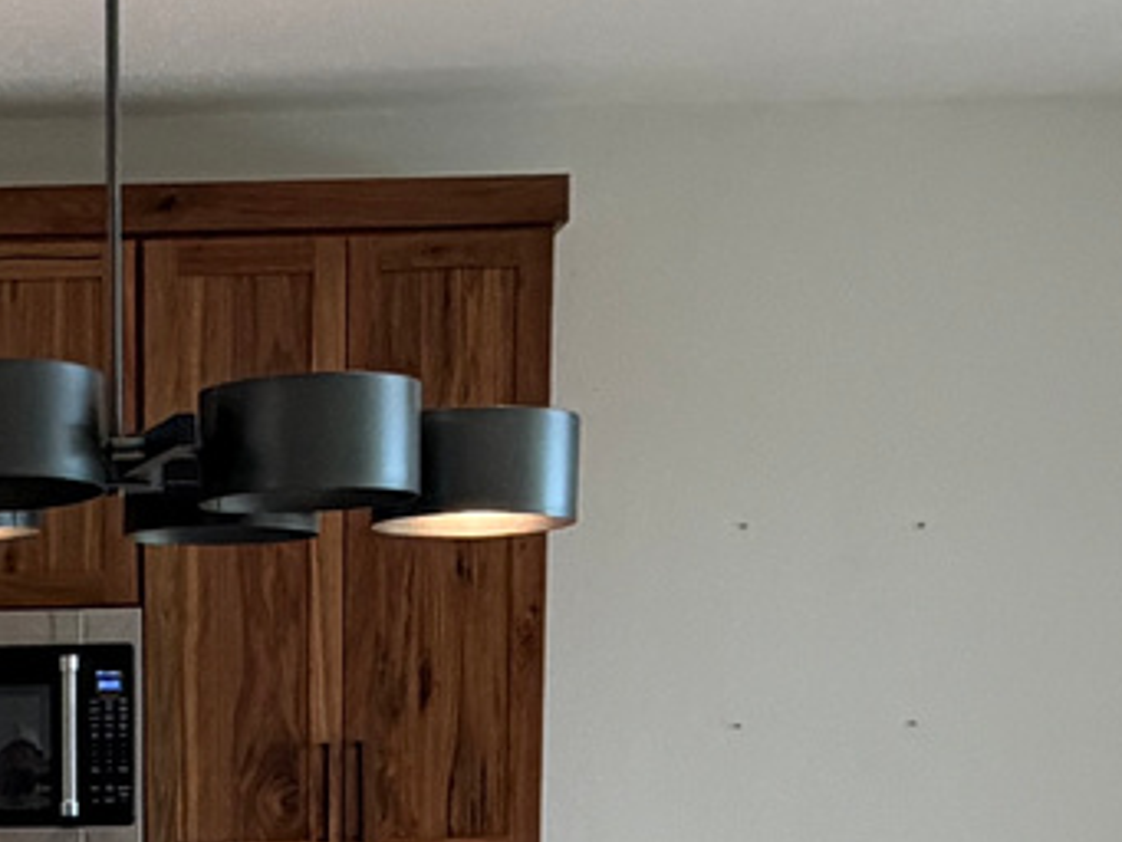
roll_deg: +1.7
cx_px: -39
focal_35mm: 84
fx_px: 2724
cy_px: 1250
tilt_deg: -11.0
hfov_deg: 22.3
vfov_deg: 16.1
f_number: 2.2
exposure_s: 1/120
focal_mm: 2.22
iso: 160
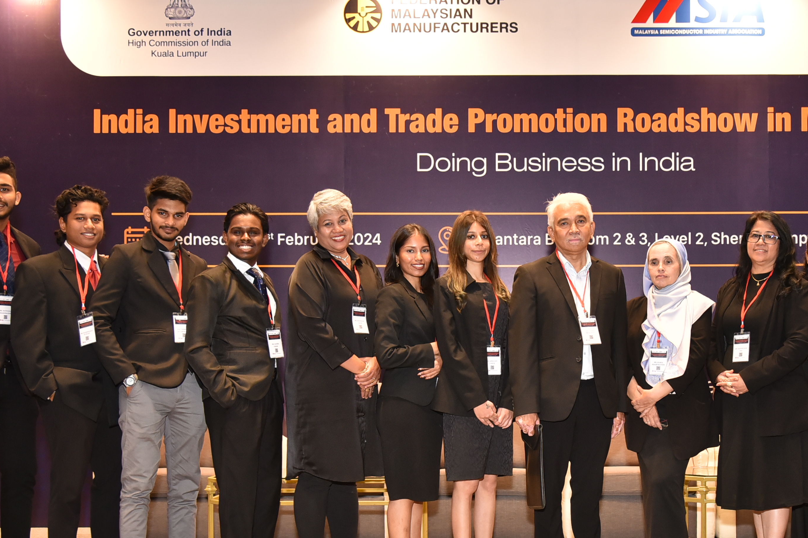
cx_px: 512
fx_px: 1144
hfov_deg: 38.6
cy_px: 371
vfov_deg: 26.3
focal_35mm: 51
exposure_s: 1/60
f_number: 4
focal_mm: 31
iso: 1600
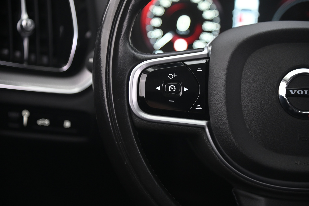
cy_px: 103
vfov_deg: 15.9
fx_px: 738
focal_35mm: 86
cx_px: 154
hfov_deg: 23.7
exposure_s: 1/13
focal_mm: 86
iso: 2000
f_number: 4
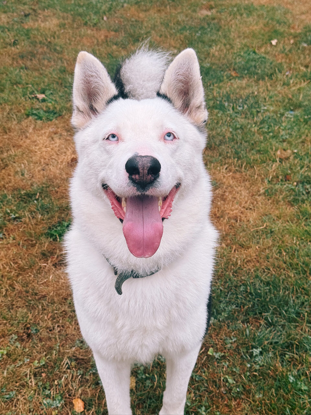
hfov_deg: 30.3
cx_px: 156
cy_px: 208
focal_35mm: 48
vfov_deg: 39.7
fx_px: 575
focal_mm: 6.76
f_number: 1.78
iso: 64
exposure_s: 1/672
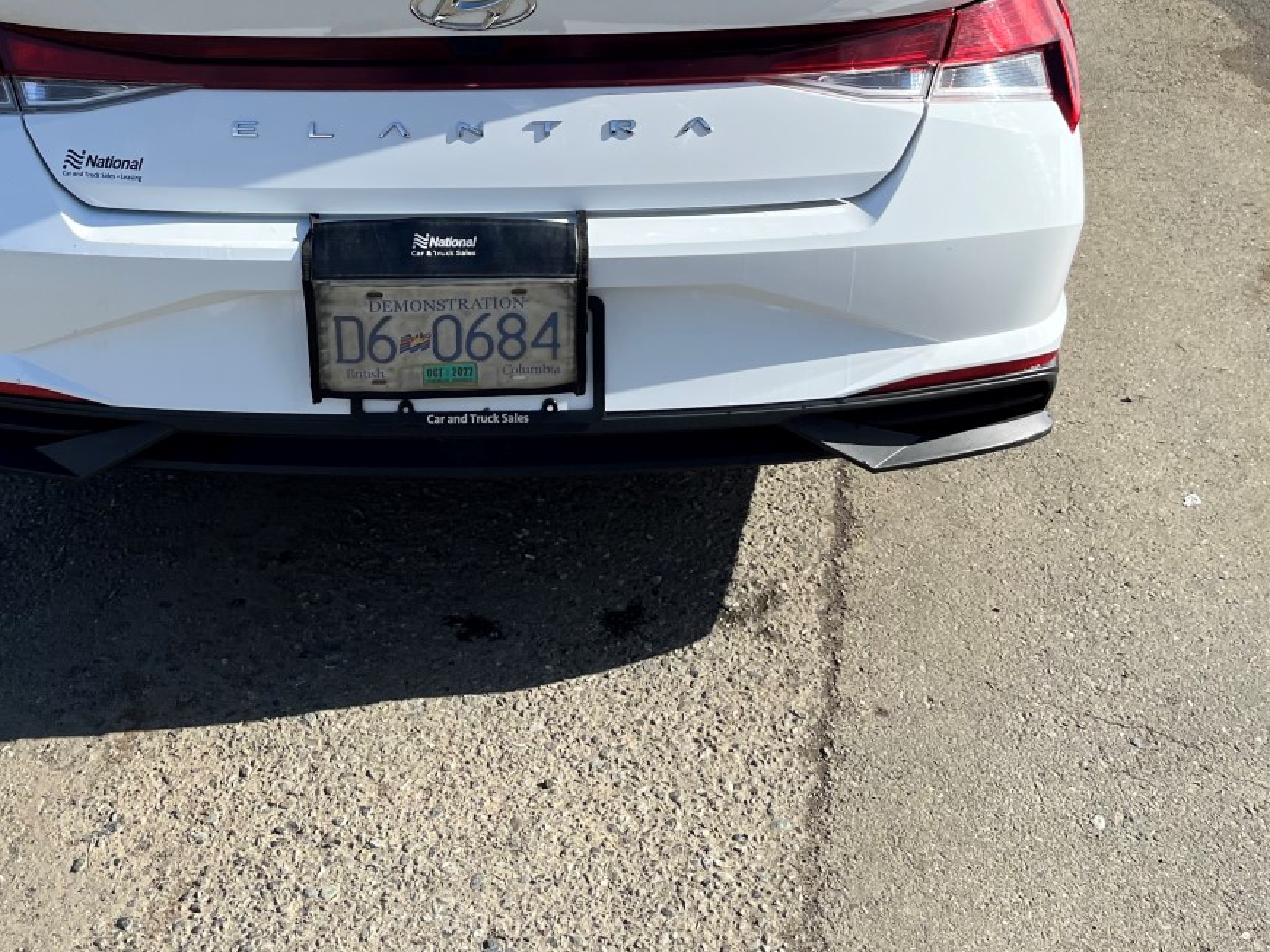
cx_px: 448
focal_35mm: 43
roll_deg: +2.5
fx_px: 1577
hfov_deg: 43.4
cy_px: 190
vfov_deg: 32.7
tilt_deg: -18.8
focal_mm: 5.1
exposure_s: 1/3521
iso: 50
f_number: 1.6
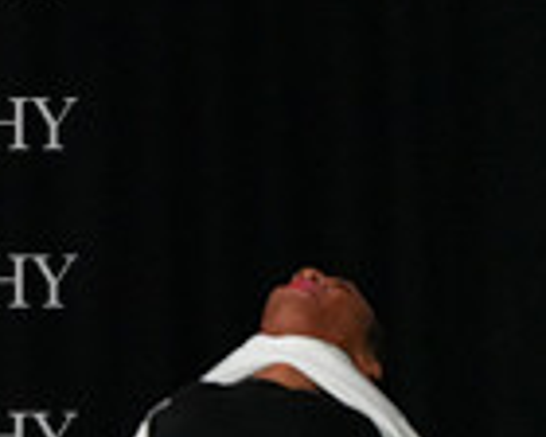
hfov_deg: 1.7
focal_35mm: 1170
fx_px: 18907
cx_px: -488
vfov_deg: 1.3
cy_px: 517
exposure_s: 1/1250
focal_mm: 300
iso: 16000
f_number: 3.5
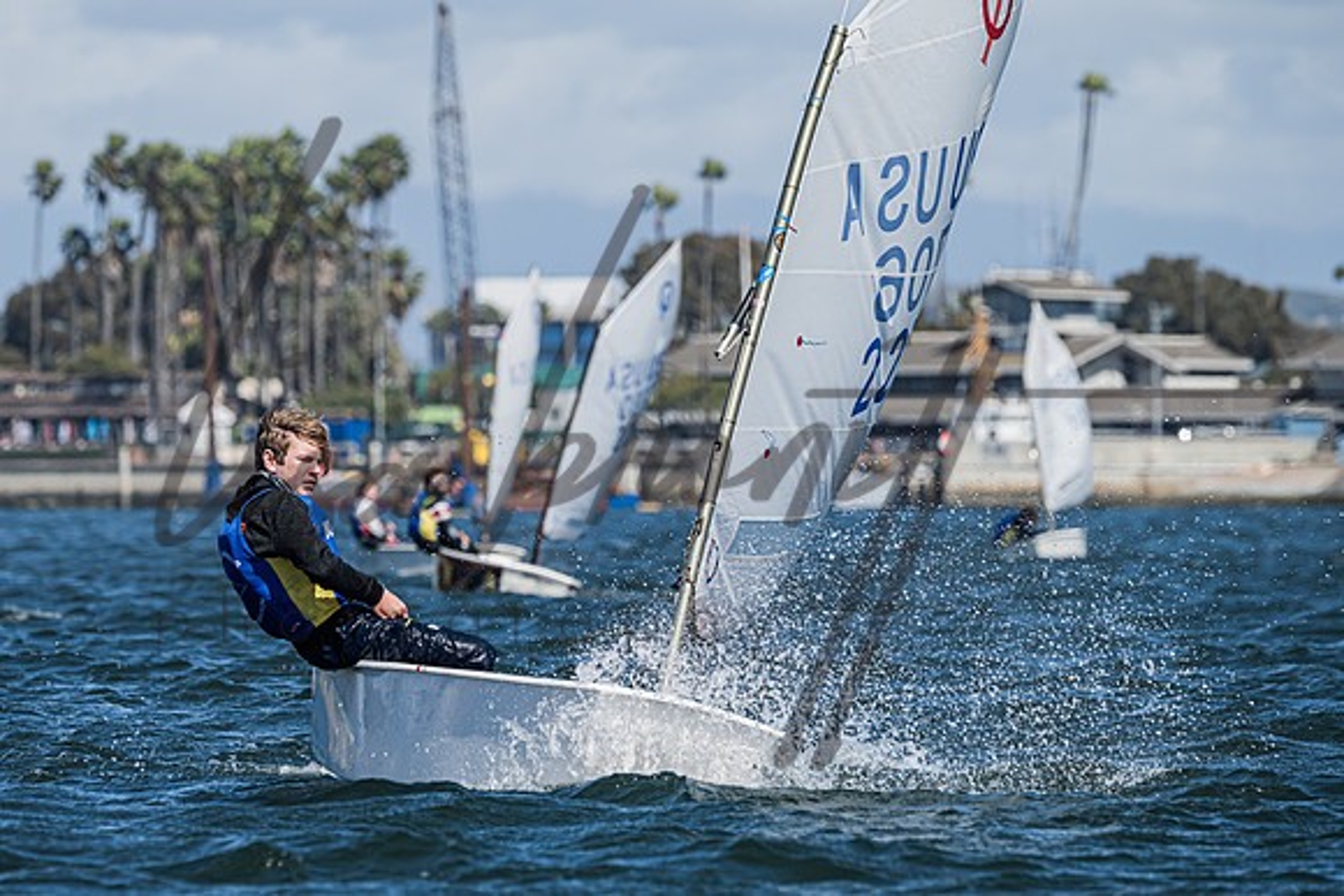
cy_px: 543
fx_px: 14300
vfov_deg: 3.6
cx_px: 573
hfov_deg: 5.4
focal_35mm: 383
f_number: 8
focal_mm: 310
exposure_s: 1/1000
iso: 320
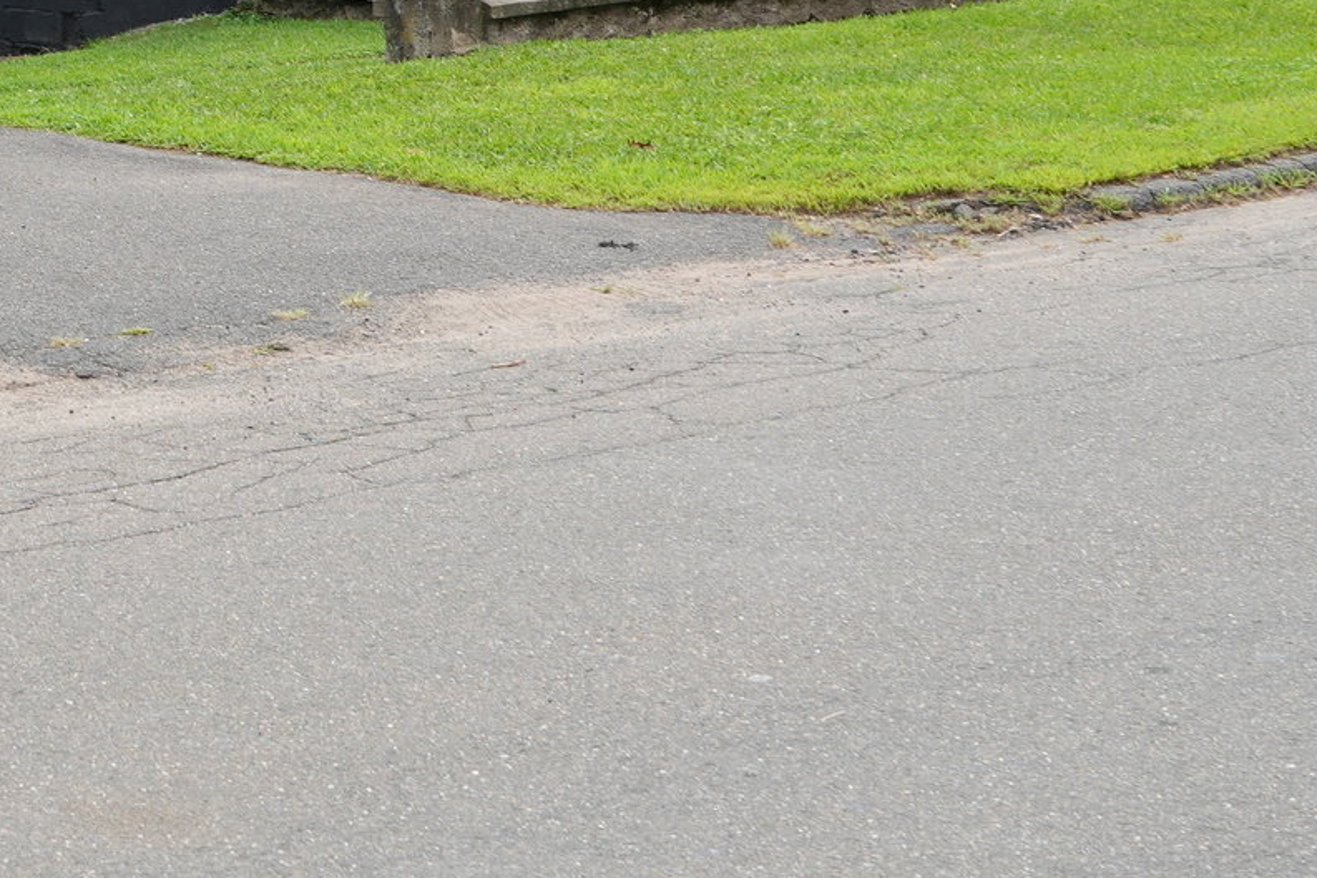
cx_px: -306
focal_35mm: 93
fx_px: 3403
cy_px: -327
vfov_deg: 14.0
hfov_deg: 20.4
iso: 100
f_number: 8
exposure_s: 1/50
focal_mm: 24
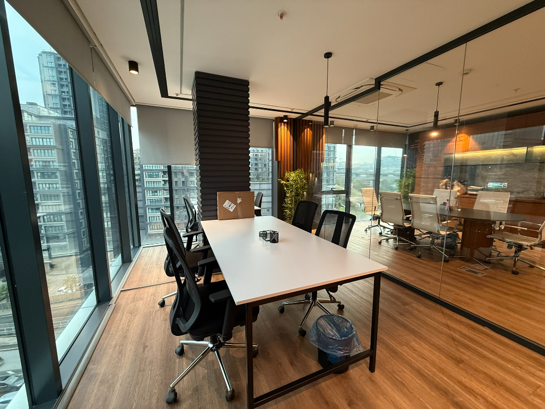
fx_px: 220
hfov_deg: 102.1
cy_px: 204
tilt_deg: -7.3
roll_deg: +0.2
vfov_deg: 85.7
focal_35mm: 14
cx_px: 272
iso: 200
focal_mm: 2.22
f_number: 2.2
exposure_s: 1/50
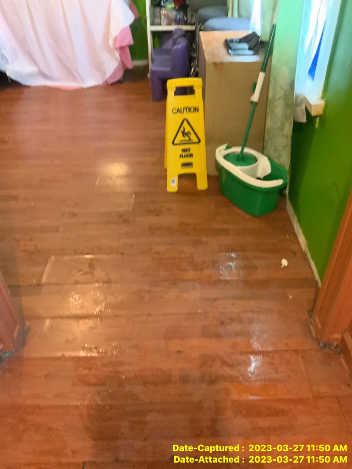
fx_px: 393
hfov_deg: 48.2
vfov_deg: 61.7
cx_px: 176
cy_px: 234
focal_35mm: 29
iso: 320
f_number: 1.8
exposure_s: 1/30
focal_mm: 3
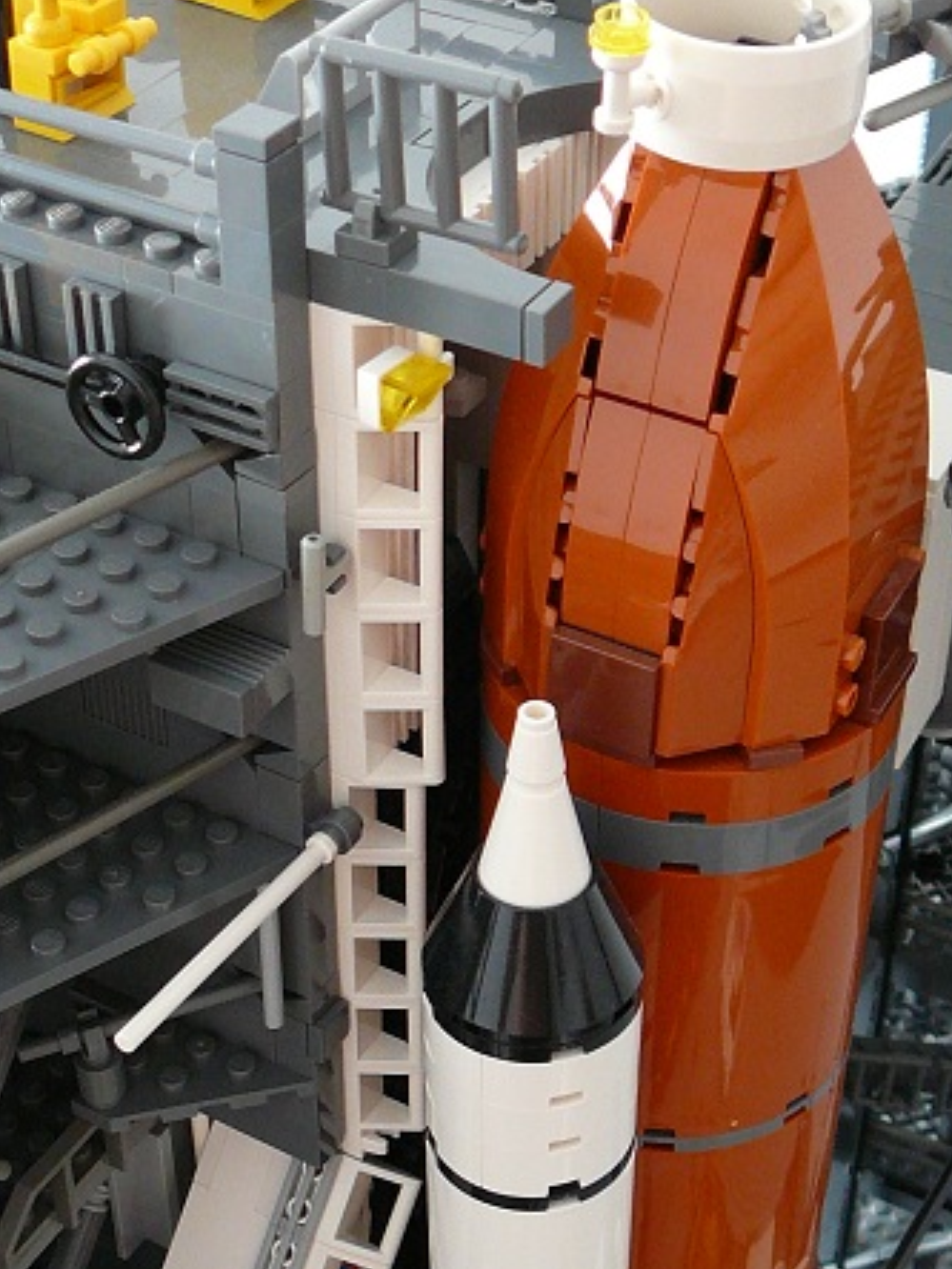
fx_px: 2310
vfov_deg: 30.7
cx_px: 443
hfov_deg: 23.3
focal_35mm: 63
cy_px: 717
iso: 200
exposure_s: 1/25
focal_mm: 5.2
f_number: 2.8
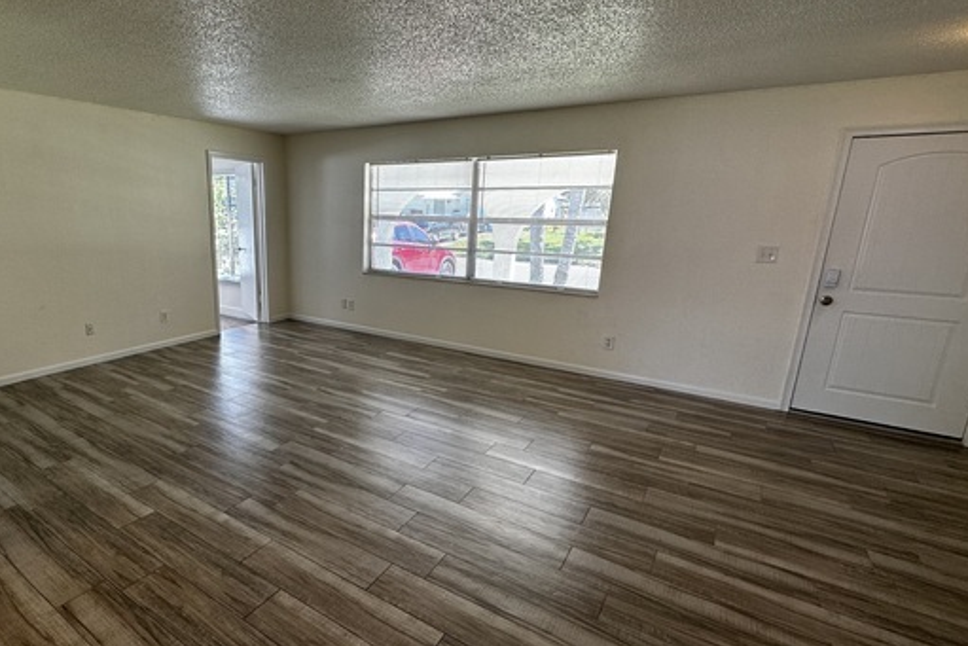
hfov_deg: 85.3
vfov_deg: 64.6
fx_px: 511
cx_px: 367
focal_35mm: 19
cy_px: 337
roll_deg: -0.4
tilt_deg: -14.6
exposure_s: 1/120
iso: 80
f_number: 2.2
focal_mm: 2.22
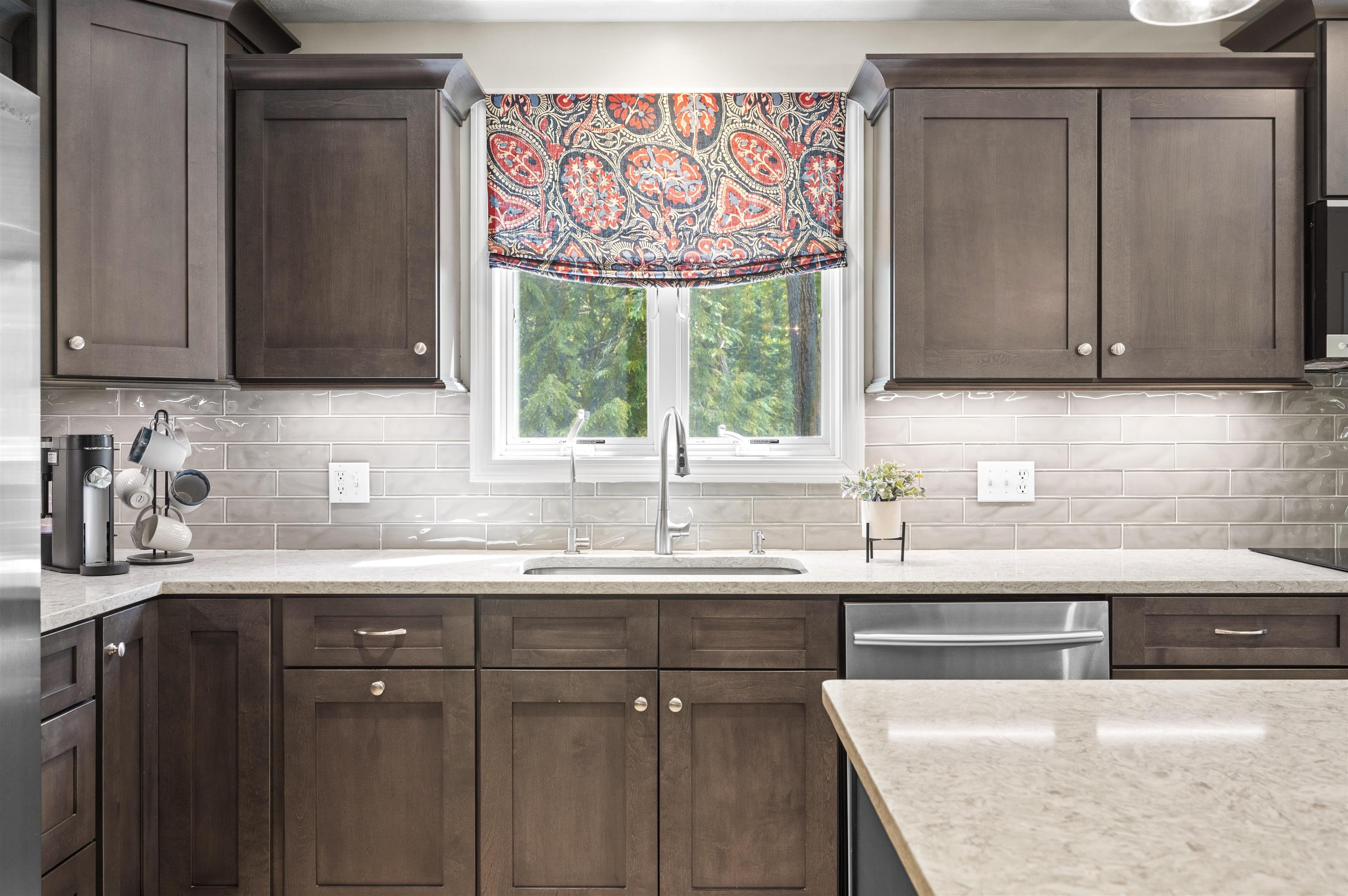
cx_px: 674
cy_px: 448
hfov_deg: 62.0
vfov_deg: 43.5
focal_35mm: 30
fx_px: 1122
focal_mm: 30
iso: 250
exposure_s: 1/1.25
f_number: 7.1
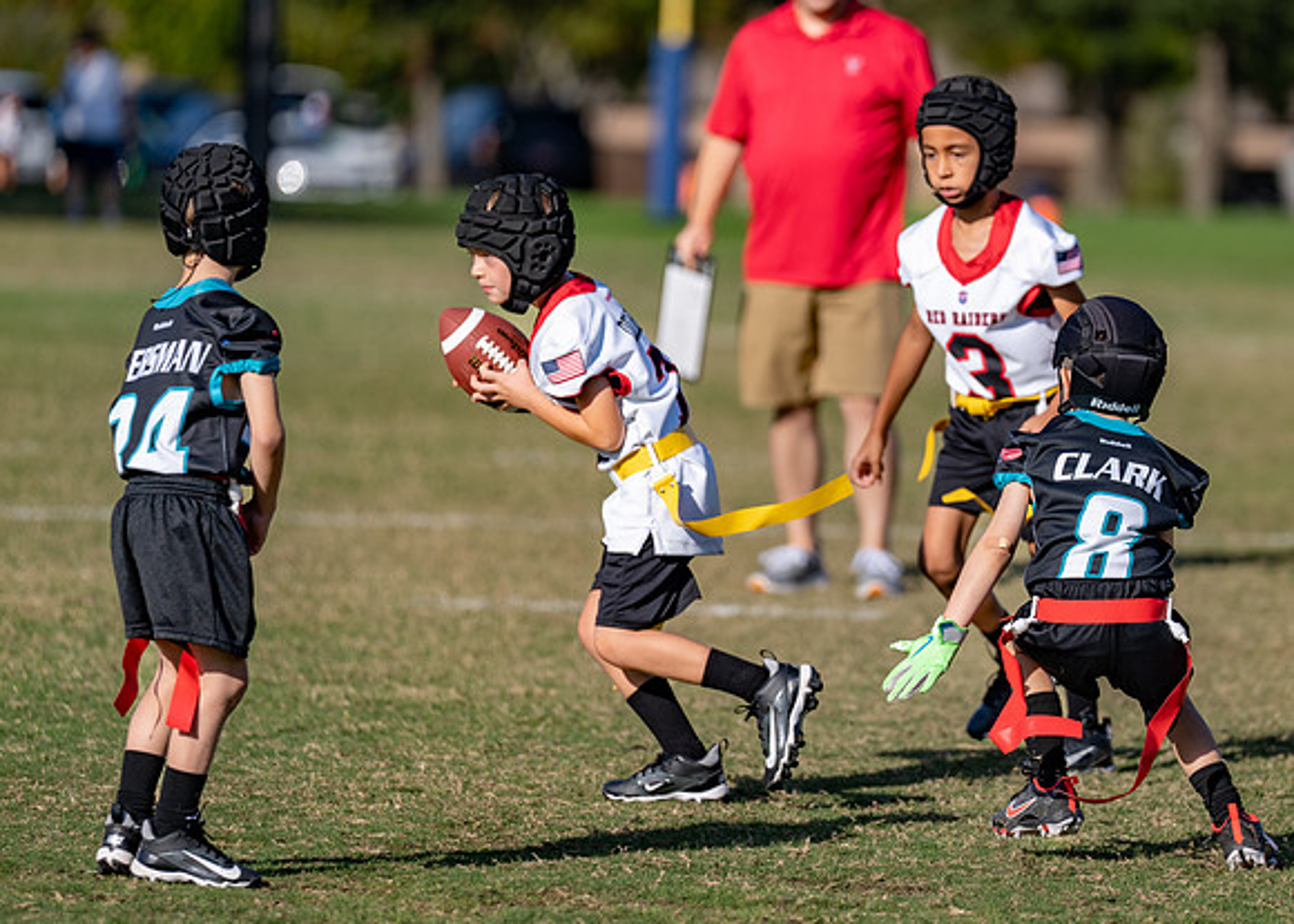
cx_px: 856
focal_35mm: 287
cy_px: 397
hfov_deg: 7.0
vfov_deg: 5.0
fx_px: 10553
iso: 100
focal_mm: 200
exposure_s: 1/2500
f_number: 2.8
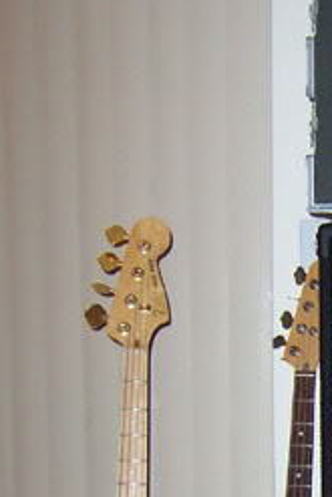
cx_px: 435
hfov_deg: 13.6
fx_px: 1340
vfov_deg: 20.2
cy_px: 517
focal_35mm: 97
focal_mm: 5.6
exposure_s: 1/60
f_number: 2.8
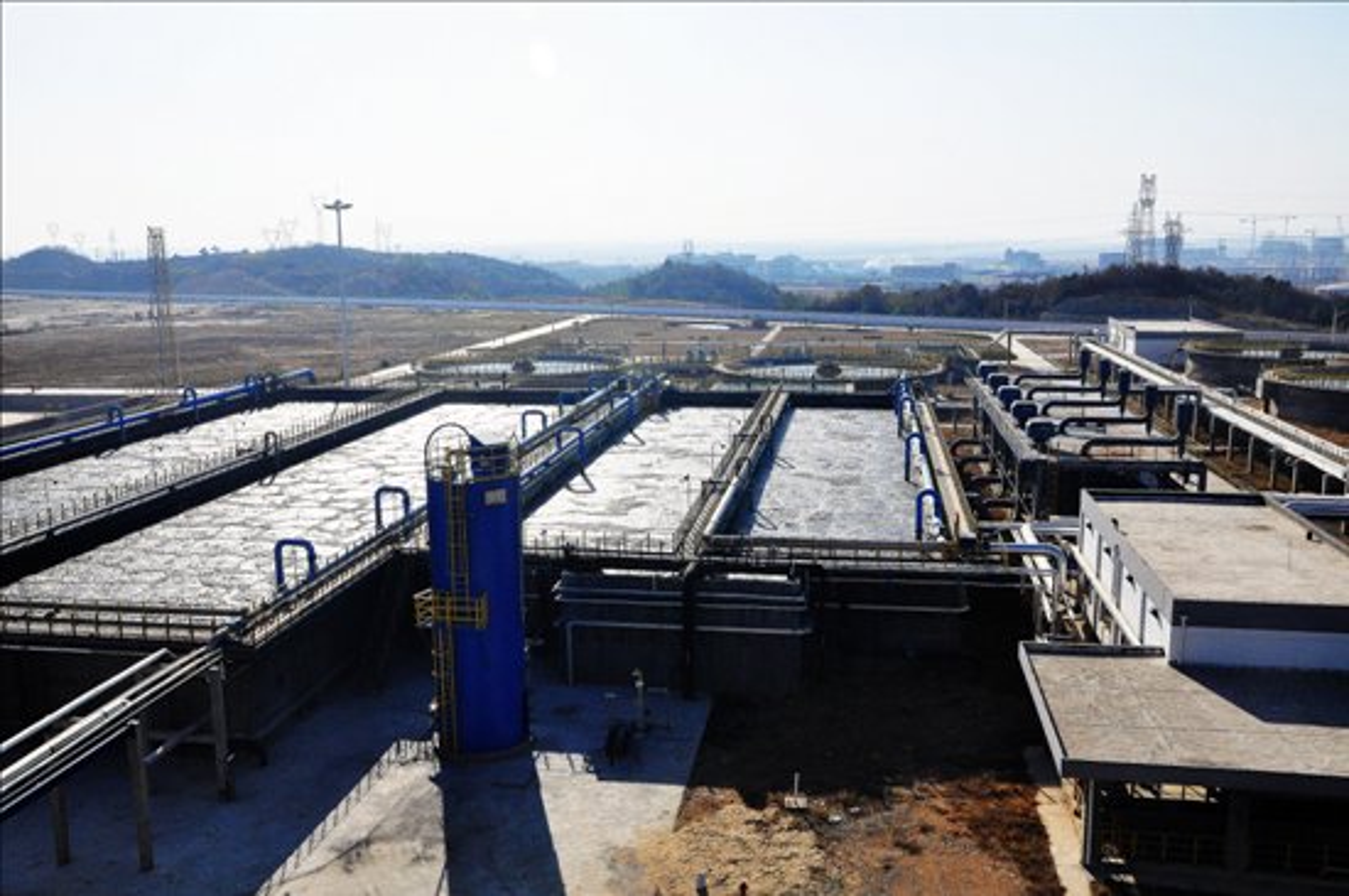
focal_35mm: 32
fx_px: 1179
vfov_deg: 41.6
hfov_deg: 59.6
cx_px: 674
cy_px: 448
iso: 800
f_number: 14
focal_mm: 21
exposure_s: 1/800
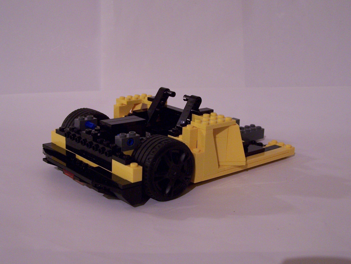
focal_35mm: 51
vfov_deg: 28.6
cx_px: 176
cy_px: 132
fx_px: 517
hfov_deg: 37.5
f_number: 3
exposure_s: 1/8
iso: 200
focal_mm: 8.5
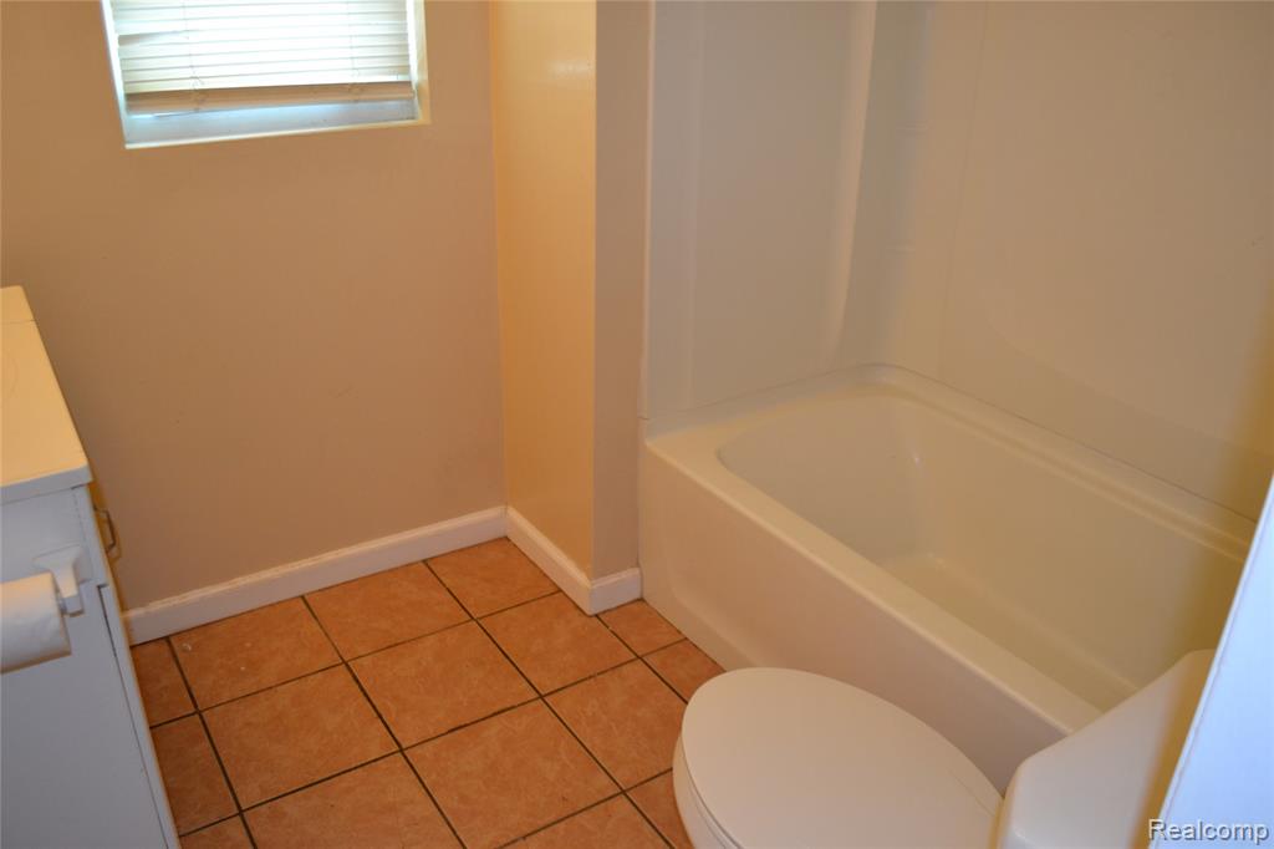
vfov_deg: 47.9
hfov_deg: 67.4
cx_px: 637
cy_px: 424
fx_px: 955
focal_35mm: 27
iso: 640
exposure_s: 1/60
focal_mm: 18
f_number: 3.5
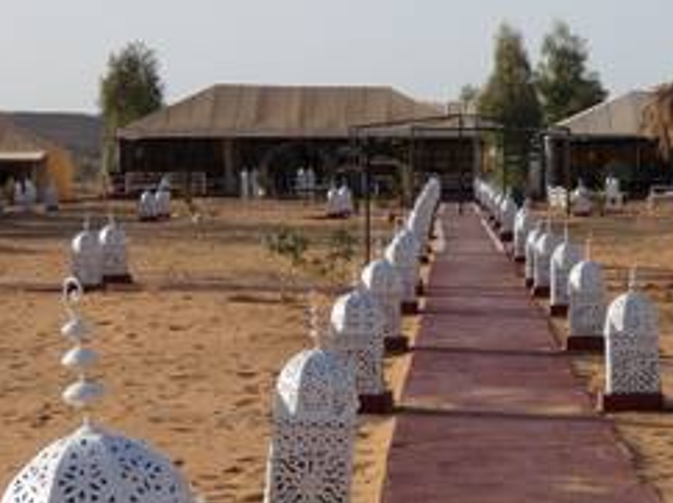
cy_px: 406
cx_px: 526
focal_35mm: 131
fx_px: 2544
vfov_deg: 11.3
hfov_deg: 15.0
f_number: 4.2
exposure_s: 1/500
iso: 80
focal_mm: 11.9
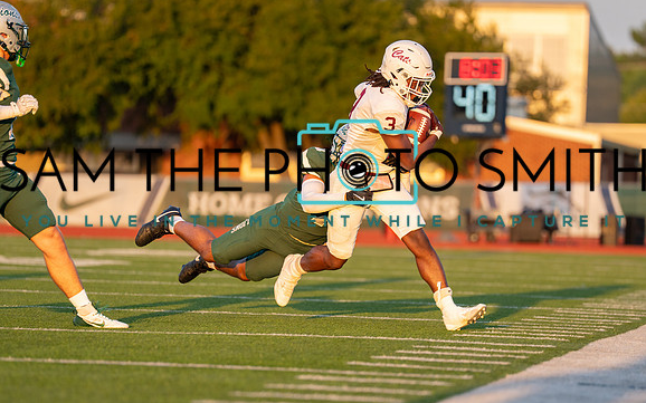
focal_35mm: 286
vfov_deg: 4.6
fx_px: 5034
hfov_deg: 7.3
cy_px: 211
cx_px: 345
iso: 320
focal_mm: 200
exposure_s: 1/1250
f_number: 2.8
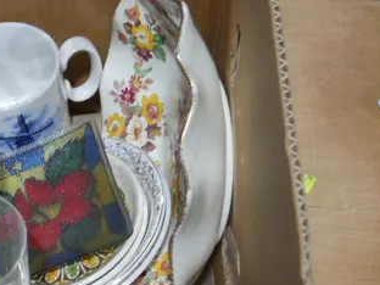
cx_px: -208
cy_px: 234
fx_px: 1010
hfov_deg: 18.6
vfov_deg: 15.9
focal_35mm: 92
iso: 200
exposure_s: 1/80
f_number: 3.5
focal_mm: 14
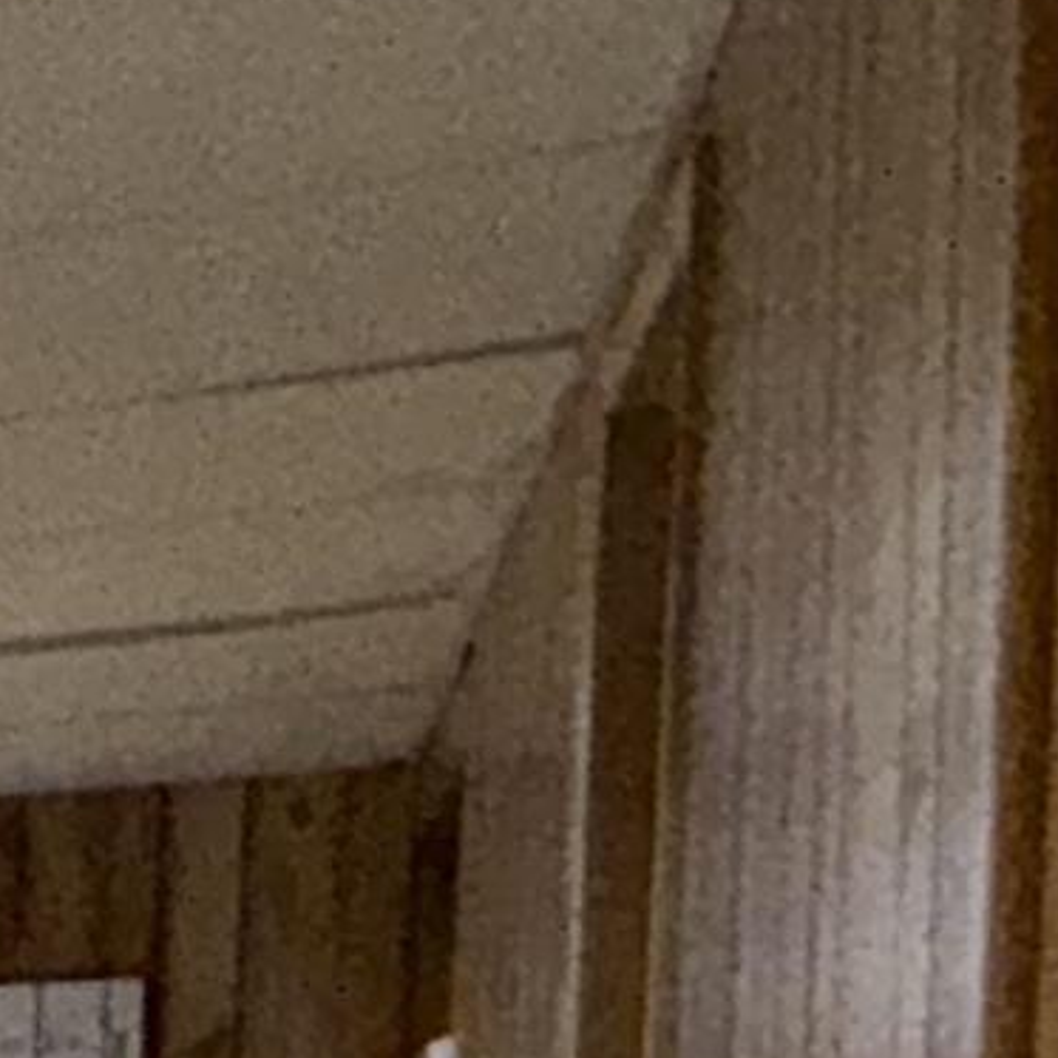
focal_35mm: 102
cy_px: 1455
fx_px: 3527
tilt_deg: +0.0
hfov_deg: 9.8
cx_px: -2527
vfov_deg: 16.0
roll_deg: -1.4
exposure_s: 1/120
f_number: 2.2
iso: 125
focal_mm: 2.22
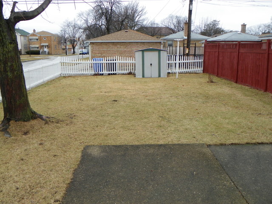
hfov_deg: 58.4
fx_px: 244
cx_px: 136
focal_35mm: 31
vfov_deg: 45.4
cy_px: 102
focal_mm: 5.5
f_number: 2.8
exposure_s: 1/125
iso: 64
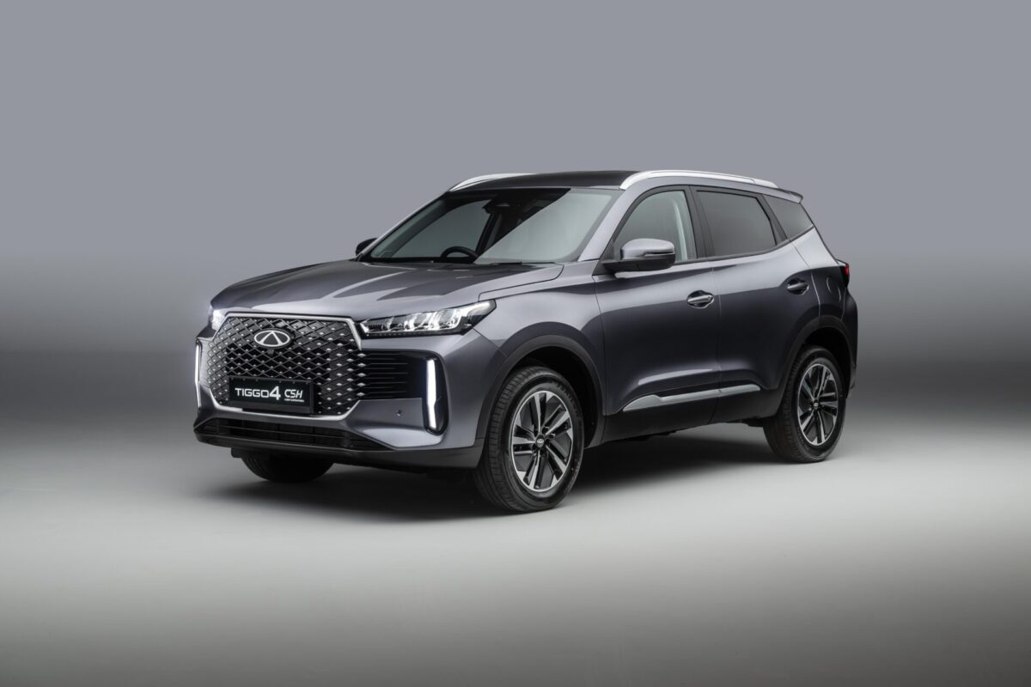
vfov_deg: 22.3
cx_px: 516
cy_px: 344
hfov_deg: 32.9
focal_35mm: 61
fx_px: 1747
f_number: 8
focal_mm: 61
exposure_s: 1/4
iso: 100
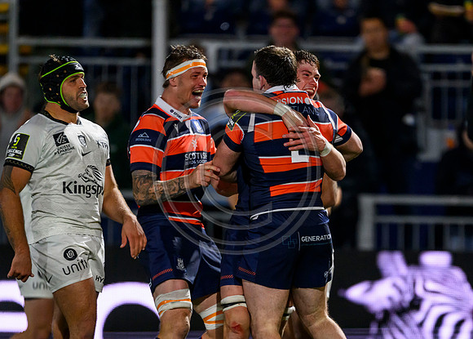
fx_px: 10481
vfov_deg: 1.8
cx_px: 324
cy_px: 219
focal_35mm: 780
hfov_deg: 2.6
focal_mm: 560
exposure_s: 1/640
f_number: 4
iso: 4000
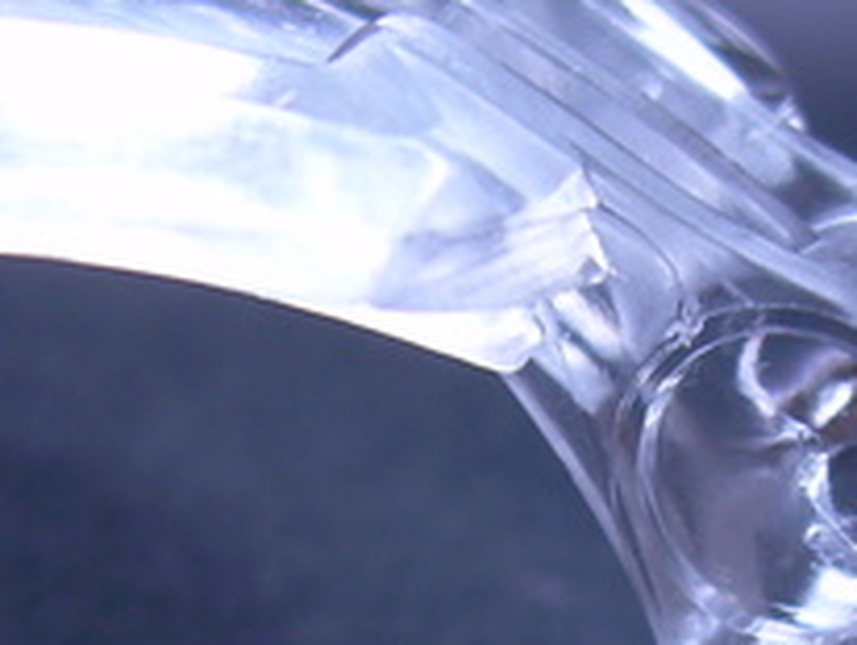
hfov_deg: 16.6
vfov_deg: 12.4
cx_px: 537
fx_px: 2925
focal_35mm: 118
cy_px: 662
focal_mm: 6.3
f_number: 2.8
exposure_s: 1/84.8
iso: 50
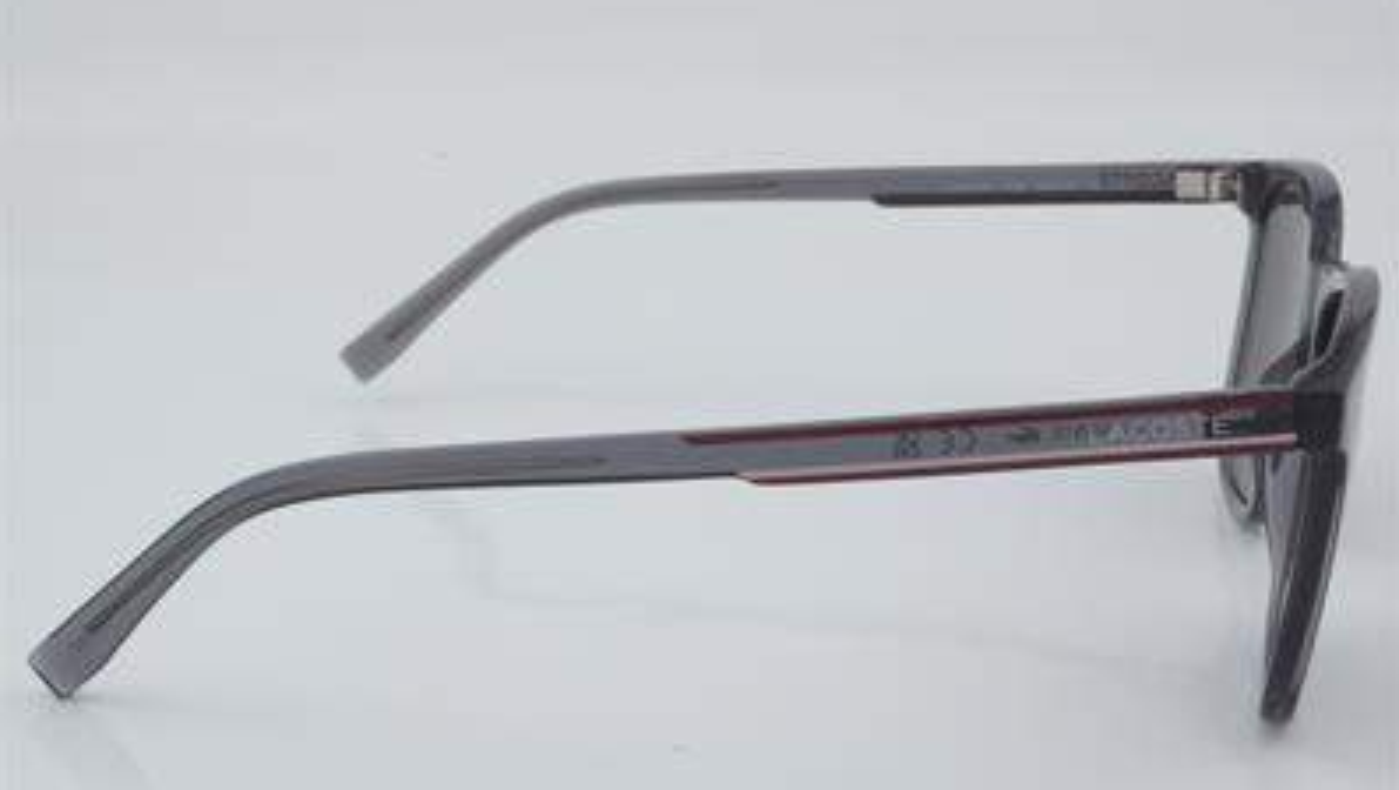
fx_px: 2933
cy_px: 420
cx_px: 701
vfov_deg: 15.3
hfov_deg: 26.8
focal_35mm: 79
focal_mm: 50
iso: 100
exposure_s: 1/4
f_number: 29
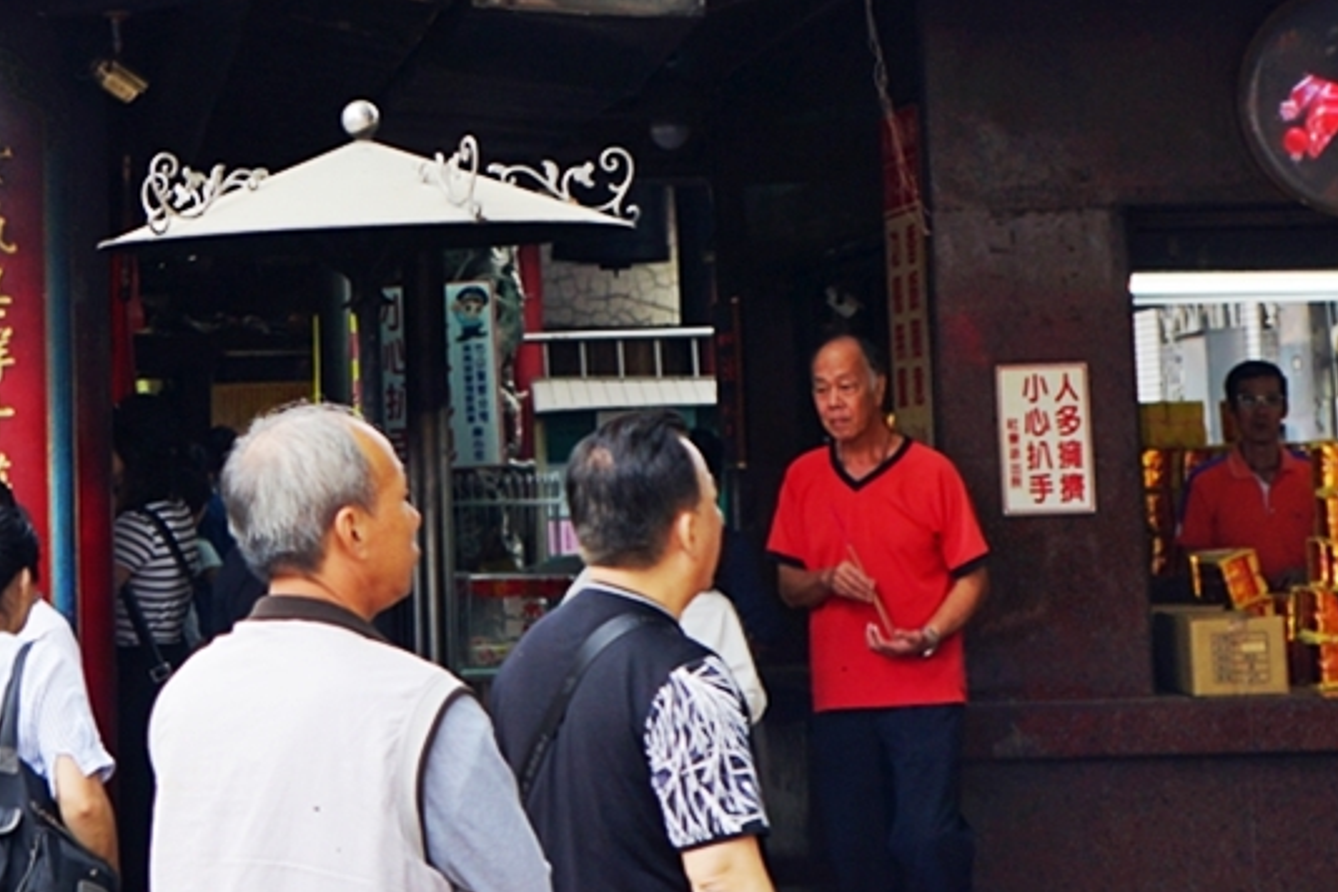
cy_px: -162
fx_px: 4051
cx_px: 208
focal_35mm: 109
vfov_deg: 12.3
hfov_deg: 18.5
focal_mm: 28
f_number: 3.5
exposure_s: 1/125
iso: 100
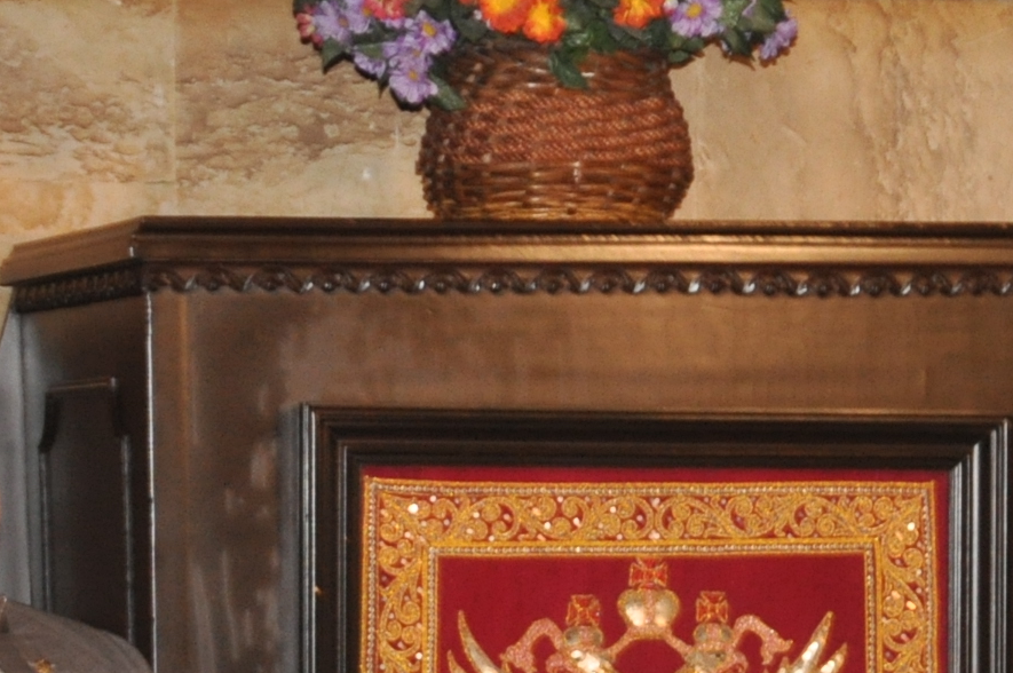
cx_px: 1048
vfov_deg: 6.3
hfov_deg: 9.4
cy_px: 689
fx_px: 6127
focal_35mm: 218
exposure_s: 1/60
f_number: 4.2
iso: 800
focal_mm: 40
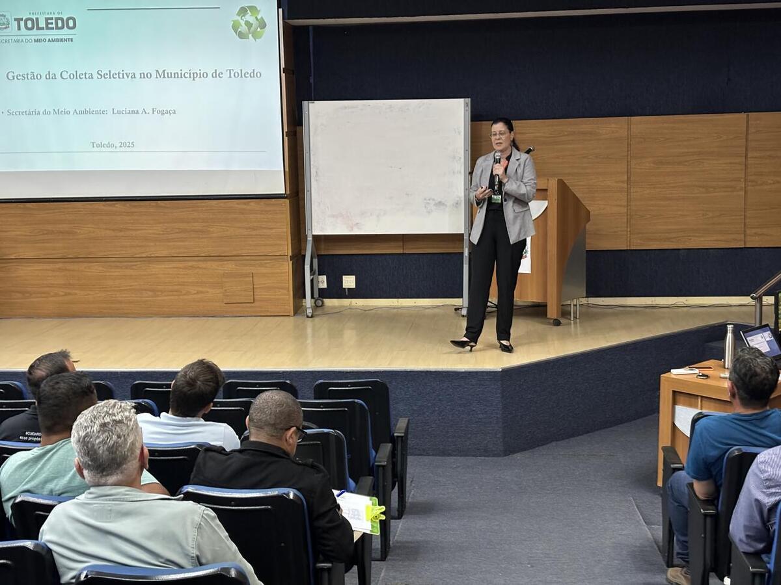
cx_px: 390
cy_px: 292
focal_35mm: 52
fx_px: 1173
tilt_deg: -7.6
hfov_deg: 36.8
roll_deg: +1.7
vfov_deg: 28.0
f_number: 1.6
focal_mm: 5.96
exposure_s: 1/30
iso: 250
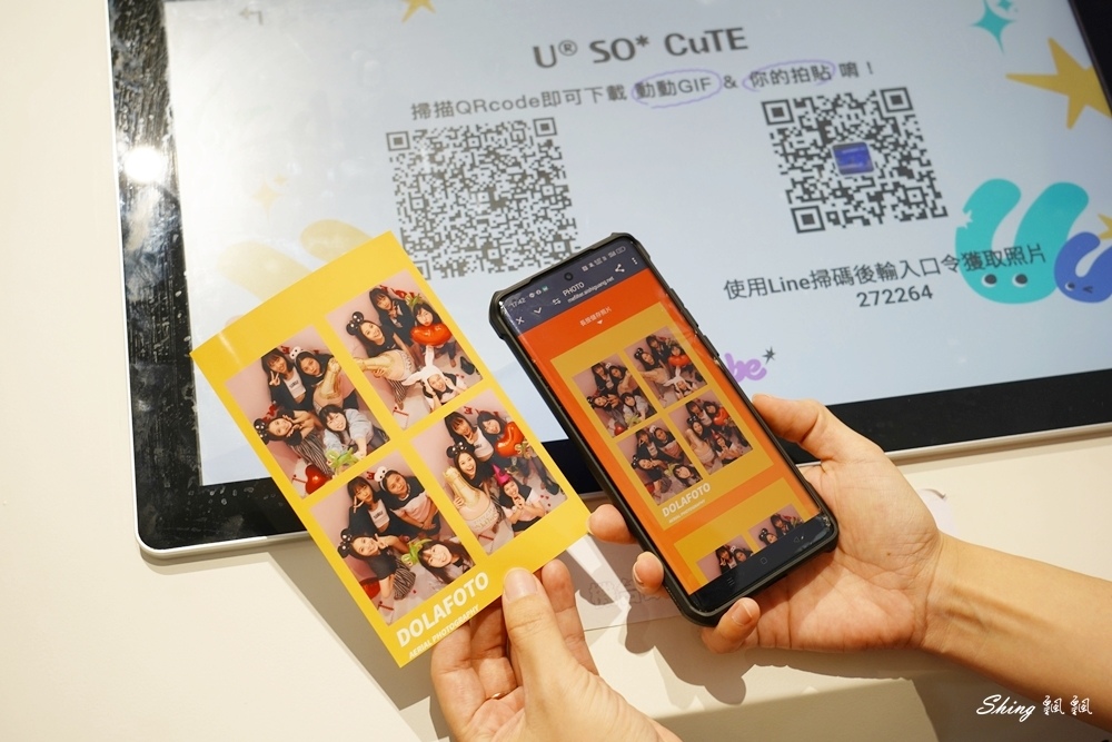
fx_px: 1390
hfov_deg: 43.6
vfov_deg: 29.9
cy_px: 371
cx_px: 556
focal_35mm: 45
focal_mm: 45
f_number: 5.6
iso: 250
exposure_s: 1/50
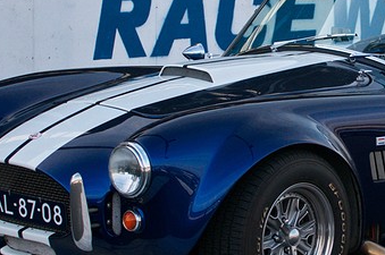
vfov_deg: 7.8
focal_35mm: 175
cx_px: 310
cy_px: 82
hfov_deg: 11.7
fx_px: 1869
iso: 400
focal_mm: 50
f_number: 4.5
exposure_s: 1/1000
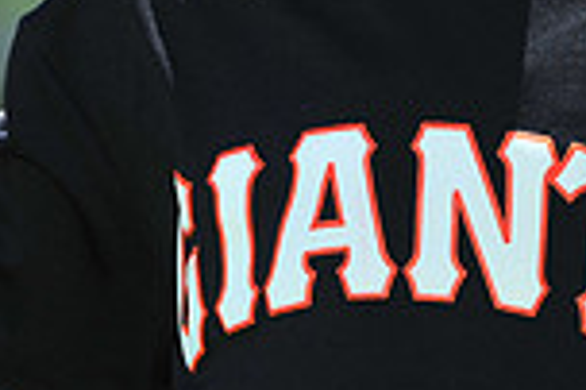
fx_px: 12439
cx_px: 339
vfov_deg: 1.8
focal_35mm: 765
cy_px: -236
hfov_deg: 2.7
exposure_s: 1/1000
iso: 200
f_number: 5.6
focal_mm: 200
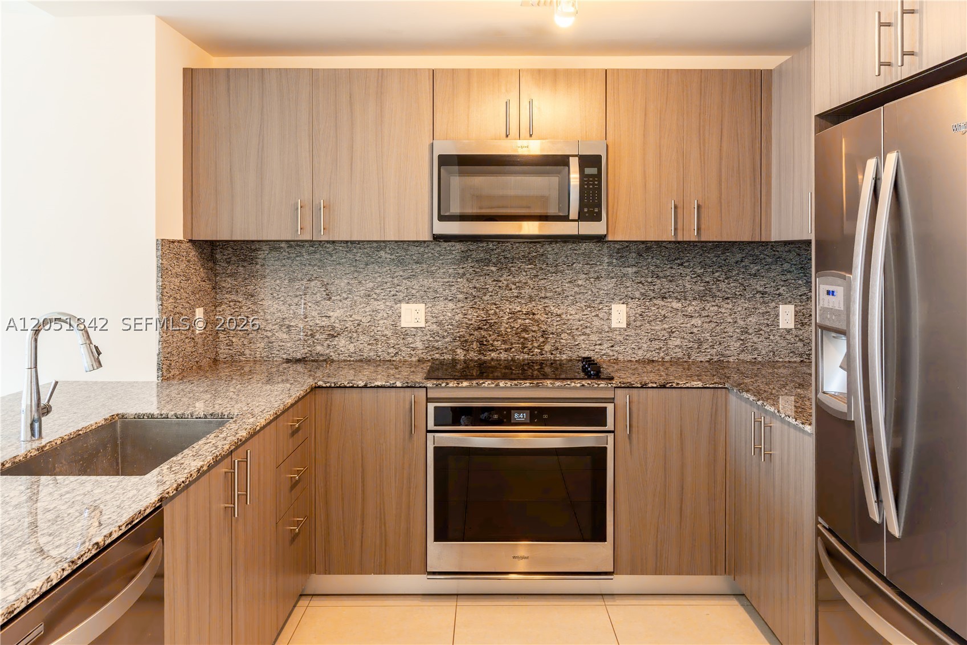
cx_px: 484
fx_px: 725
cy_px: 322
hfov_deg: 67.4
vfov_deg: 47.9
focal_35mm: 27
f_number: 6.3
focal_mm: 18
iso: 250
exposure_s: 1/160
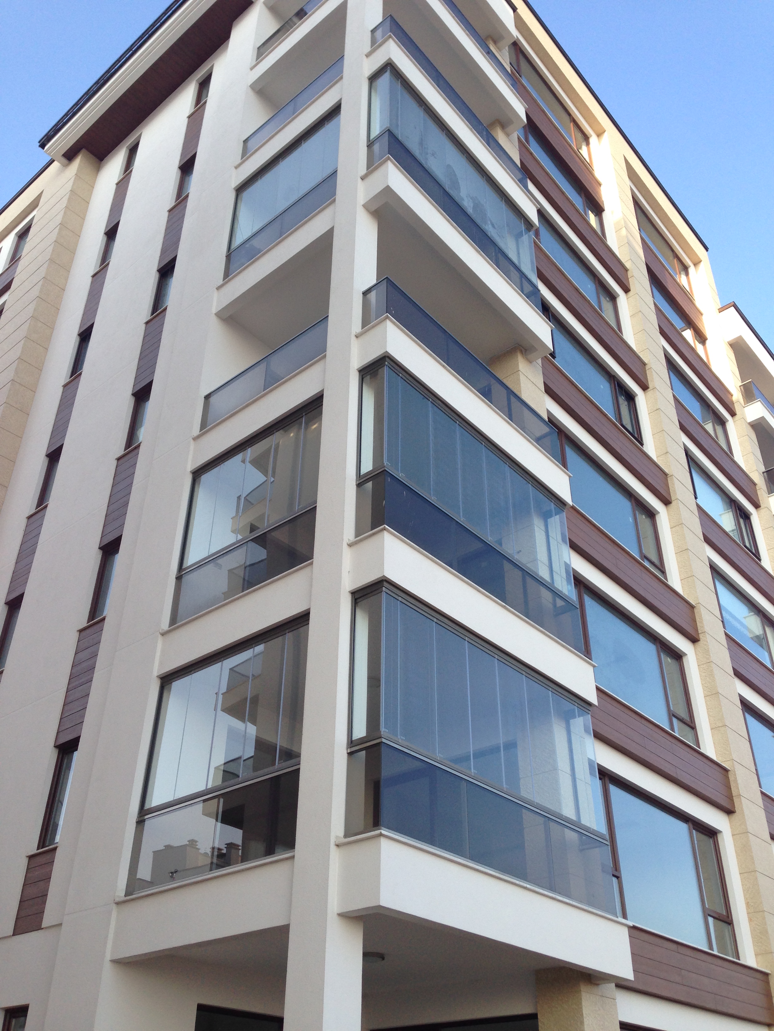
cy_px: 516
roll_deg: -2.8
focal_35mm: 33
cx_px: 387
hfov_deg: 42.9
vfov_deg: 55.4
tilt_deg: +34.7
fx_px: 984
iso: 50
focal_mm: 4.12
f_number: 2.4
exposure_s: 1/364
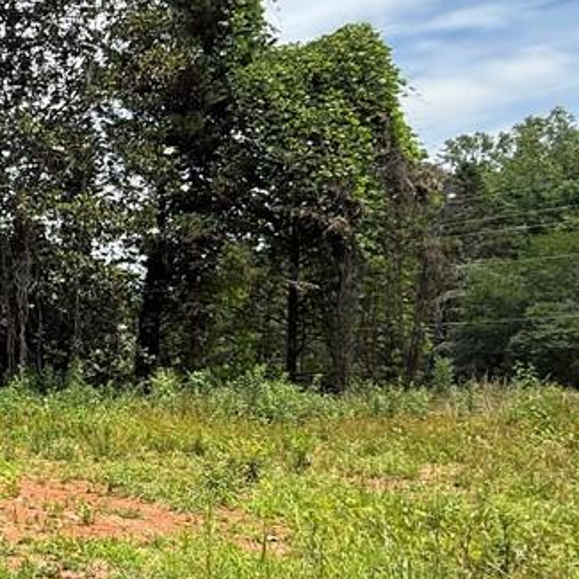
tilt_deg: +0.6
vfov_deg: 42.8
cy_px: 322
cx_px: -171
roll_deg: +1.3
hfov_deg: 32.4
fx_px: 738
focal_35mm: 39
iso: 50
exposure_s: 1/448
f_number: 2.2
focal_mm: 2.22
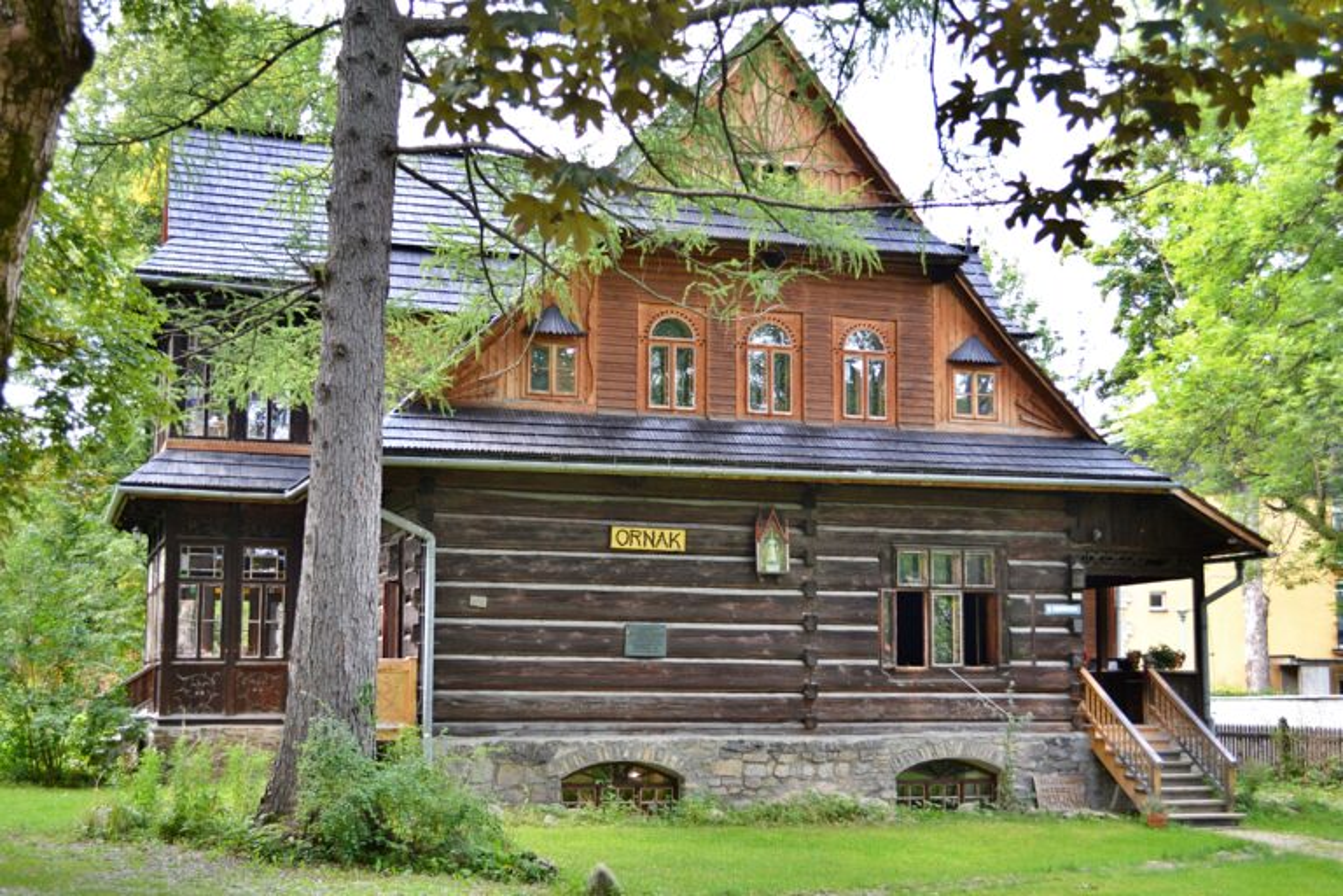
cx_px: 672
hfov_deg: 41.1
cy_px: 448
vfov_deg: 28.1
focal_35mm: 48
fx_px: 1791
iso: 100
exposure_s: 1/40
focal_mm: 32
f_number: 4.8
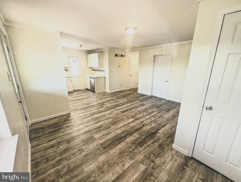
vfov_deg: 90.1
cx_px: 120
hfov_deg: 106.1
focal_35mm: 13
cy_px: 91
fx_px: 91
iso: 404
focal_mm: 1.95
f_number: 2.2
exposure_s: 1/217
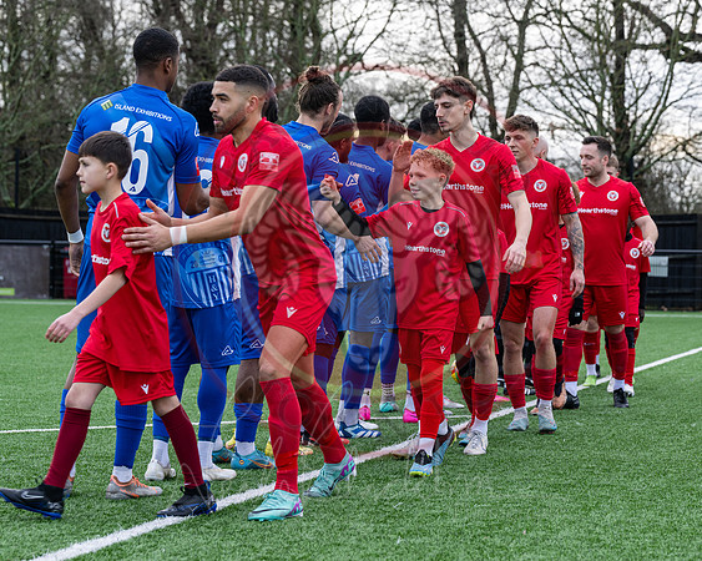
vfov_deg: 14.0
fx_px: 2286
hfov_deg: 17.4
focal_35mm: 110
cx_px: 457
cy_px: 280
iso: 250
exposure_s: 1/250
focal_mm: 90
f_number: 5
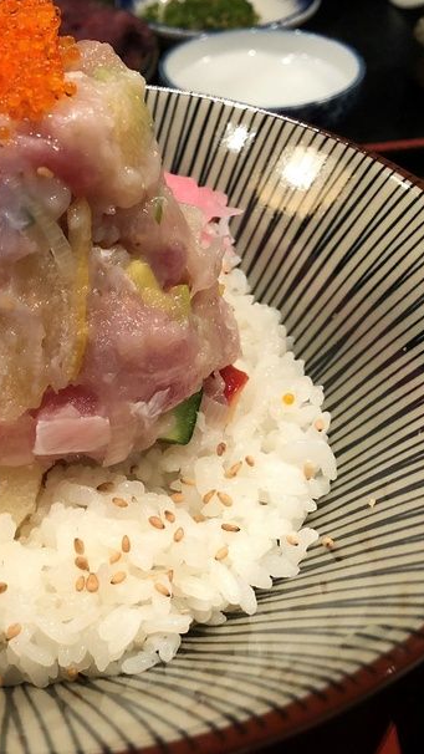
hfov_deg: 27.3
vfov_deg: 49.4
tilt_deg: -41.5
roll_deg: +8.3
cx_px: -2
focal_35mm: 41
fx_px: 819
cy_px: 378
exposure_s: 1/17
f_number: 1.8
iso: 80
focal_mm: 3.99
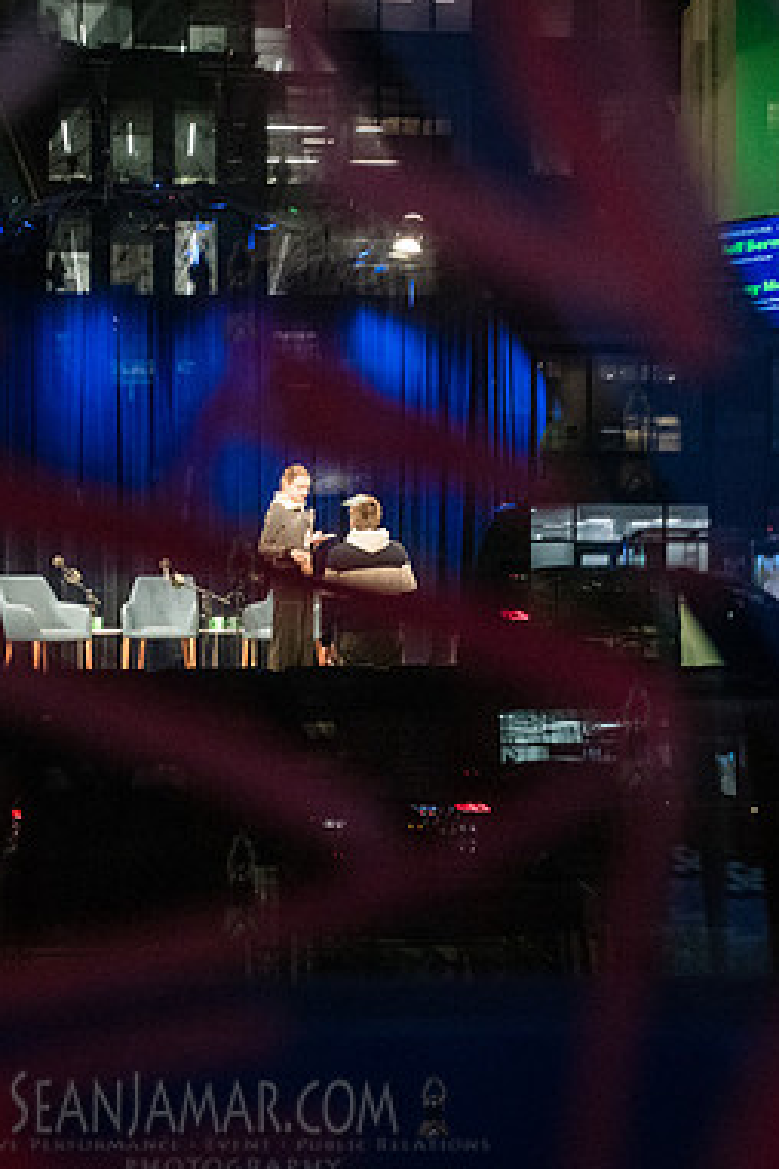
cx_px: 239
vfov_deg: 50.7
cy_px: 584
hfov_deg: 34.6
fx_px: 1233
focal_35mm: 38
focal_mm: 24
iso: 6400
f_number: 4
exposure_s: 1/125
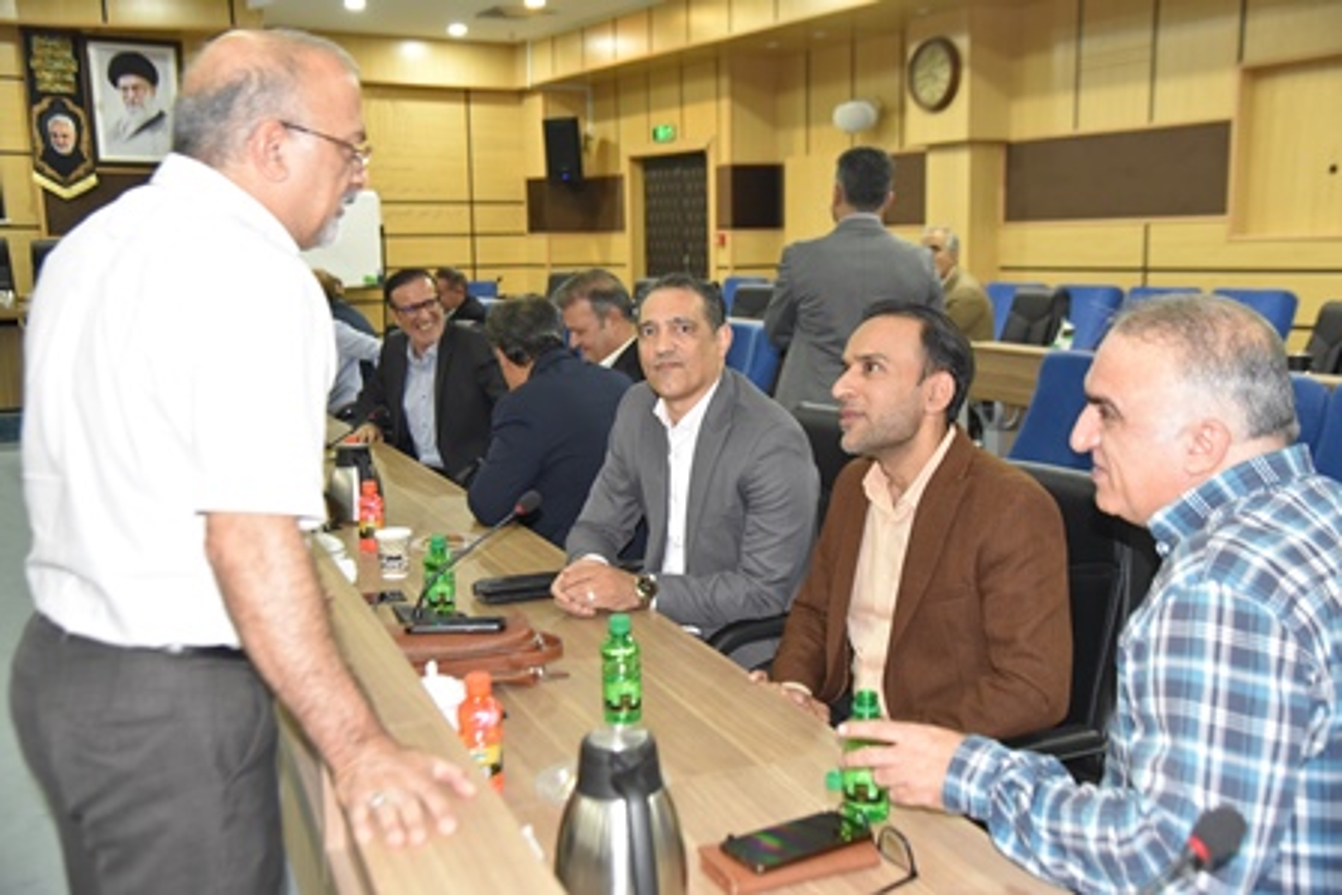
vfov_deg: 35.1
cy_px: 448
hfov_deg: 50.7
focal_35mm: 38
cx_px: 671
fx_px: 1417
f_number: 4
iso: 3200
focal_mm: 38
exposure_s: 1/60
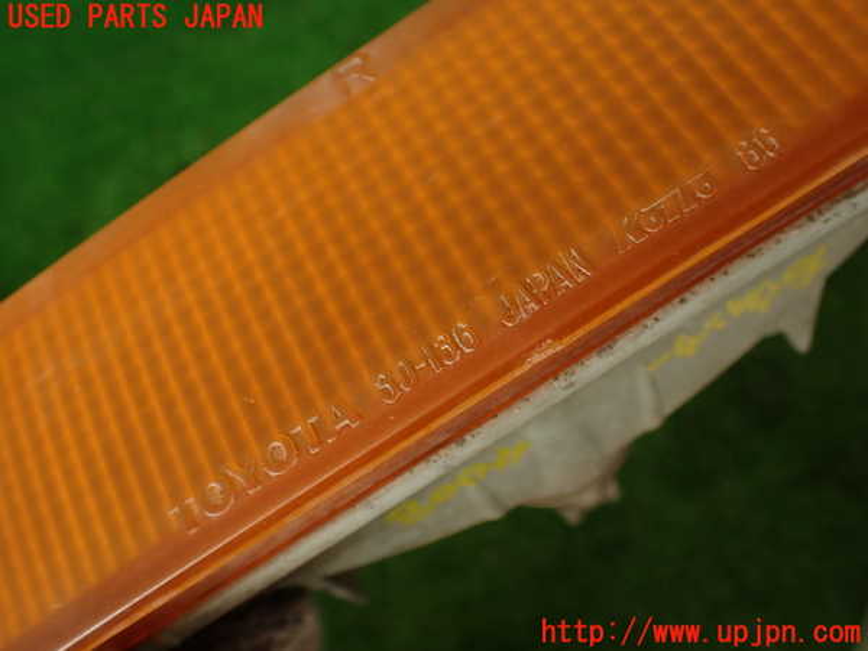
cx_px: 434
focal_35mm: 32
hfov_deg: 56.8
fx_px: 802
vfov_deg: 44.2
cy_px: 326
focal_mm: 5.79
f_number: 2.4
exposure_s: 1/80
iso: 100
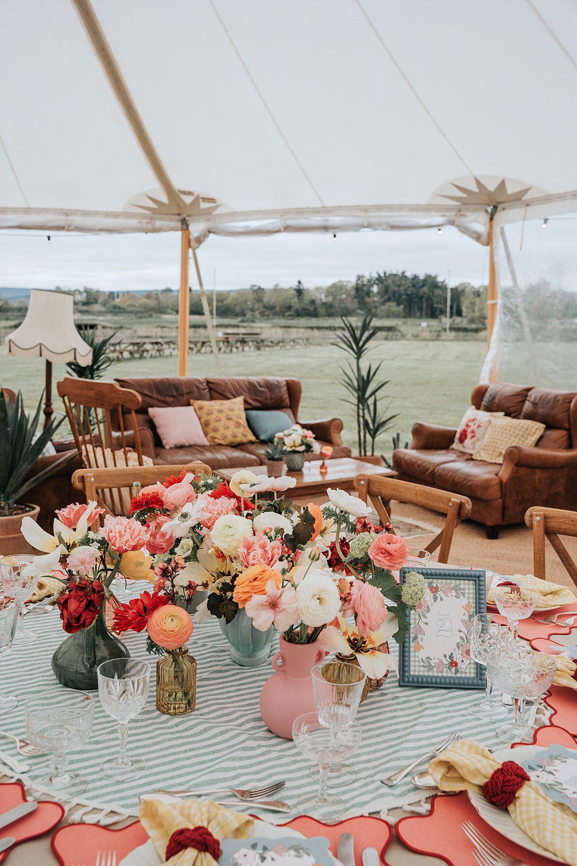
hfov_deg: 38.2
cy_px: 433
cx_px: 288
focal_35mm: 35
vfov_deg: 54.8
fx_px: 834
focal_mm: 34.7
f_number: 5.6
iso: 250
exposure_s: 1/320
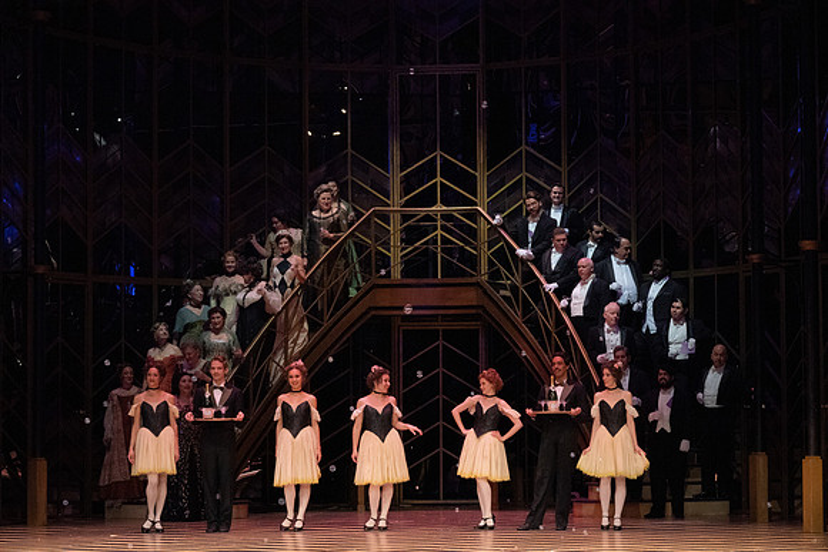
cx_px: 414
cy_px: 276
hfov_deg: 18.9
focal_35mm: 108
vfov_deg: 12.7
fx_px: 2484
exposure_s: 1/400
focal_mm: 108
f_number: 16
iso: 12800
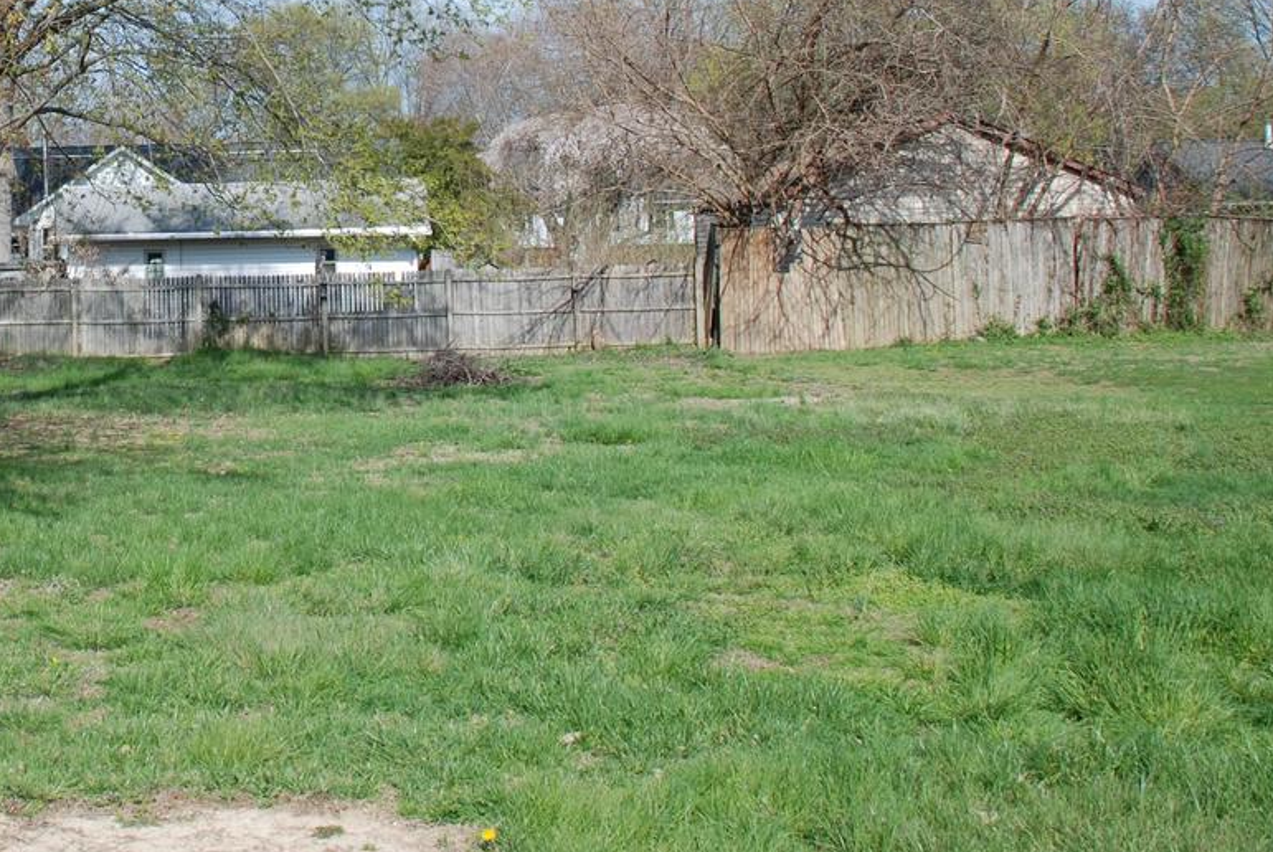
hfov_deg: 34.0
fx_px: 1982
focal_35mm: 56
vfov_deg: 23.7
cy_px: 115
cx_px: 168
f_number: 8
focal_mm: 20
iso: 100
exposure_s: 1/250
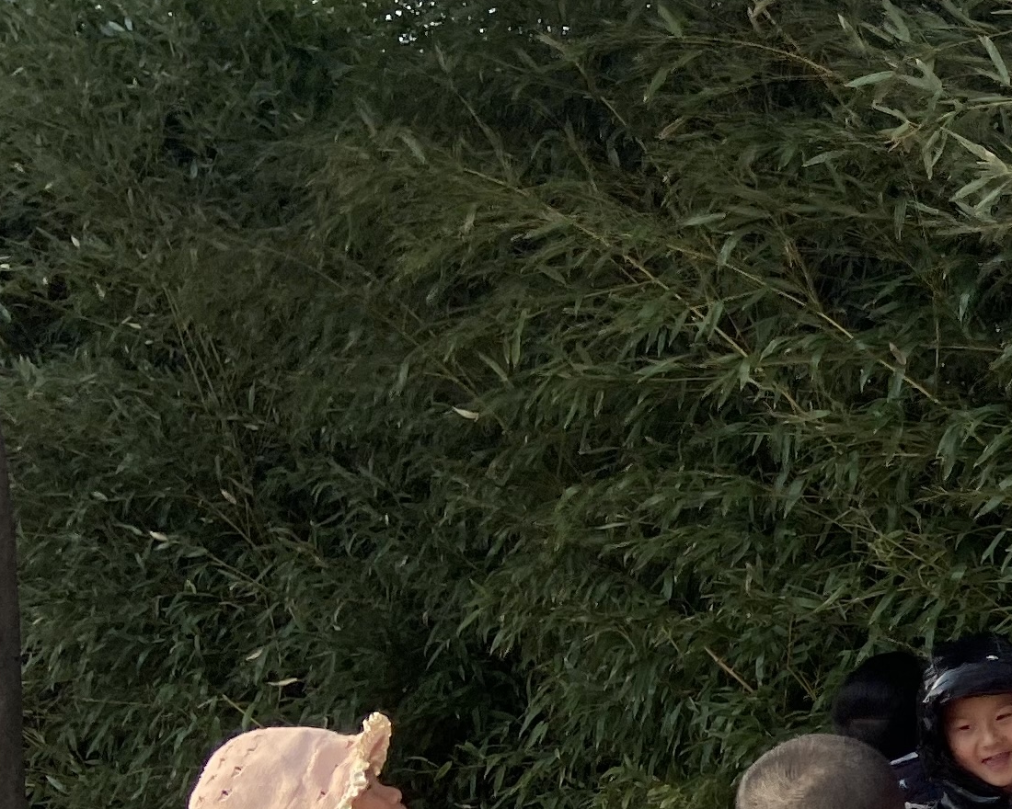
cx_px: 1758
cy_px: 575
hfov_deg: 17.3
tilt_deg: -4.0
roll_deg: +1.1
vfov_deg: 16.5
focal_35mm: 93
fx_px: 2785
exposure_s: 1/1258
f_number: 1.8
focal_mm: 4.25
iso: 32
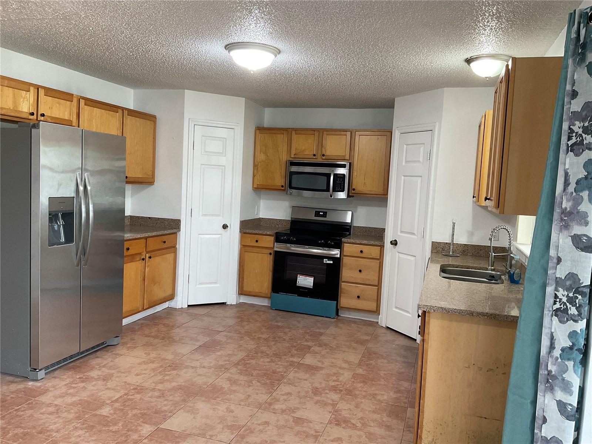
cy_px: 222
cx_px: 296
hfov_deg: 61.7
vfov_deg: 48.2
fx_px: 496
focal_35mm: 29
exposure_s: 1/60
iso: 64
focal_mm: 3
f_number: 1.8
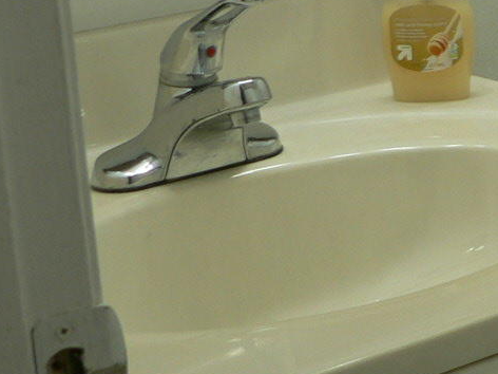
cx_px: 839
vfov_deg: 12.0
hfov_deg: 14.6
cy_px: 10
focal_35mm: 122
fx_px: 1755
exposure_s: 1/50
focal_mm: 6
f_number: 2.8
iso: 80
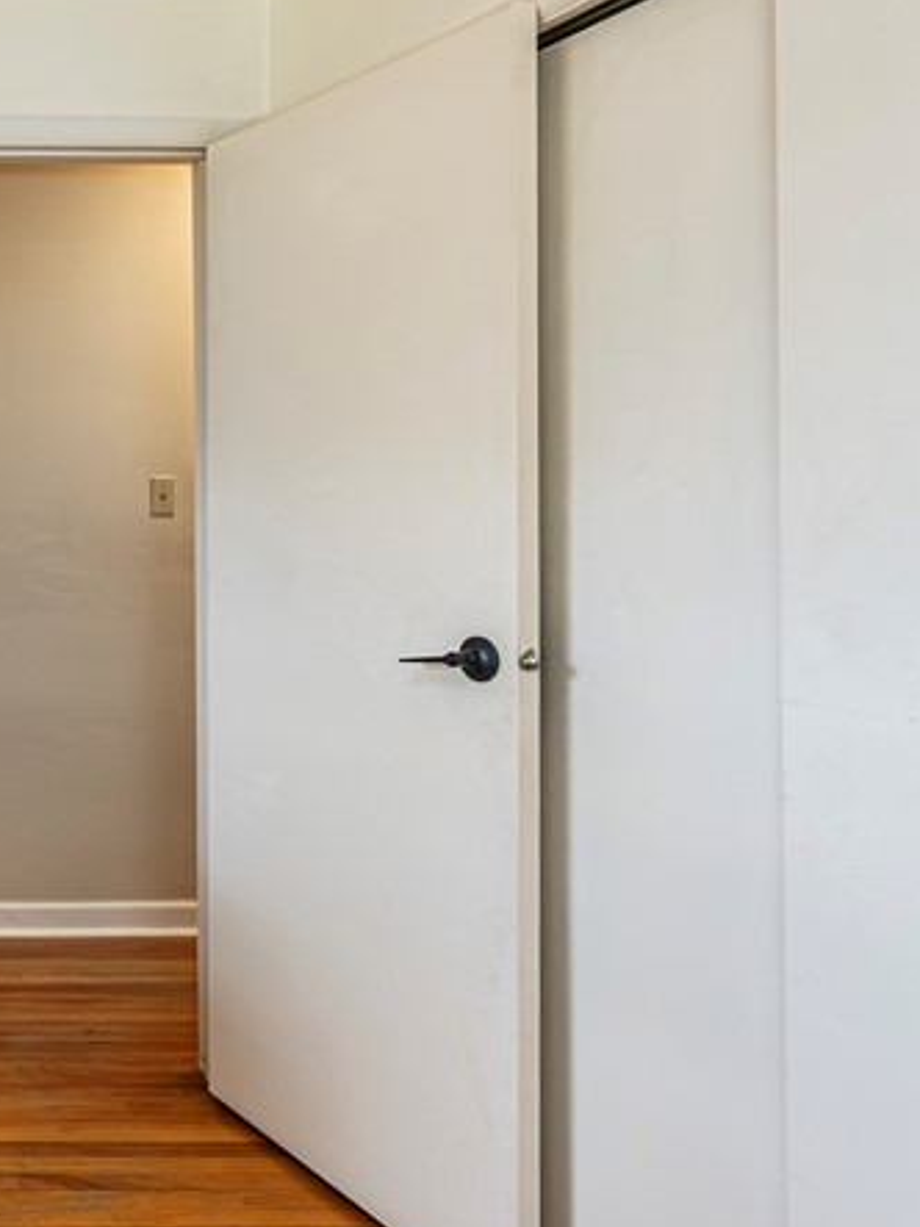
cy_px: 486
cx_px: -400
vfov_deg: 54.9
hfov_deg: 29.6
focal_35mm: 33
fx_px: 1170
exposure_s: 1/125
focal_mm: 14
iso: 1600
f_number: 8
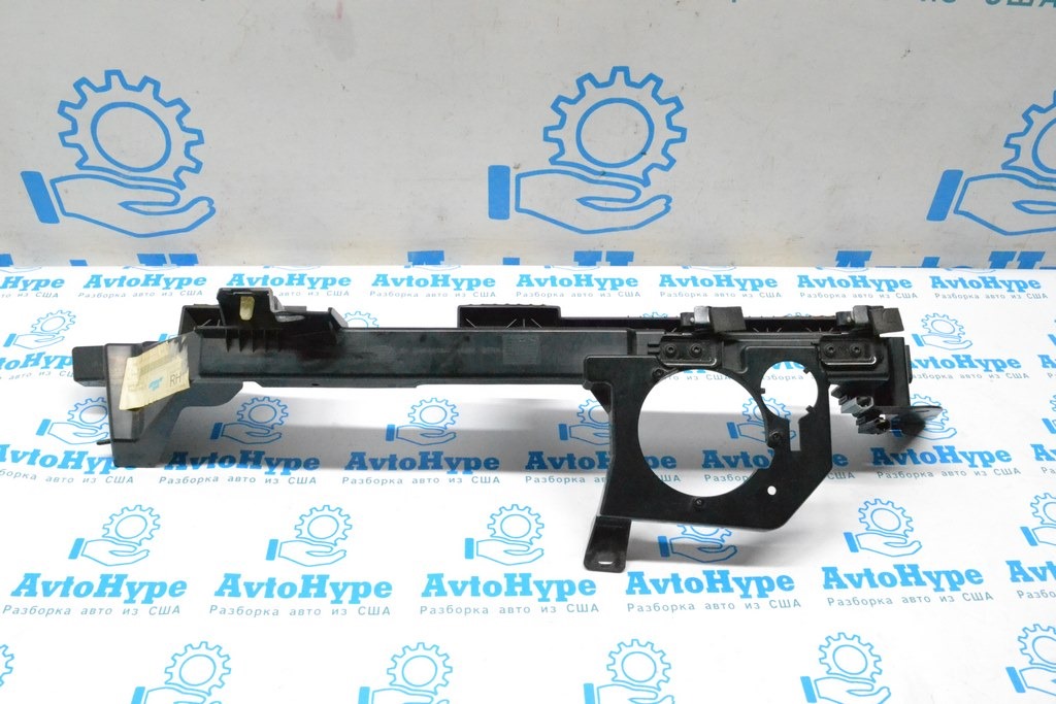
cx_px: 528
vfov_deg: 43.6
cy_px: 352
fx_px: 880
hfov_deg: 61.9
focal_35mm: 30
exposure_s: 1/125
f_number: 11
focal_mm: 20
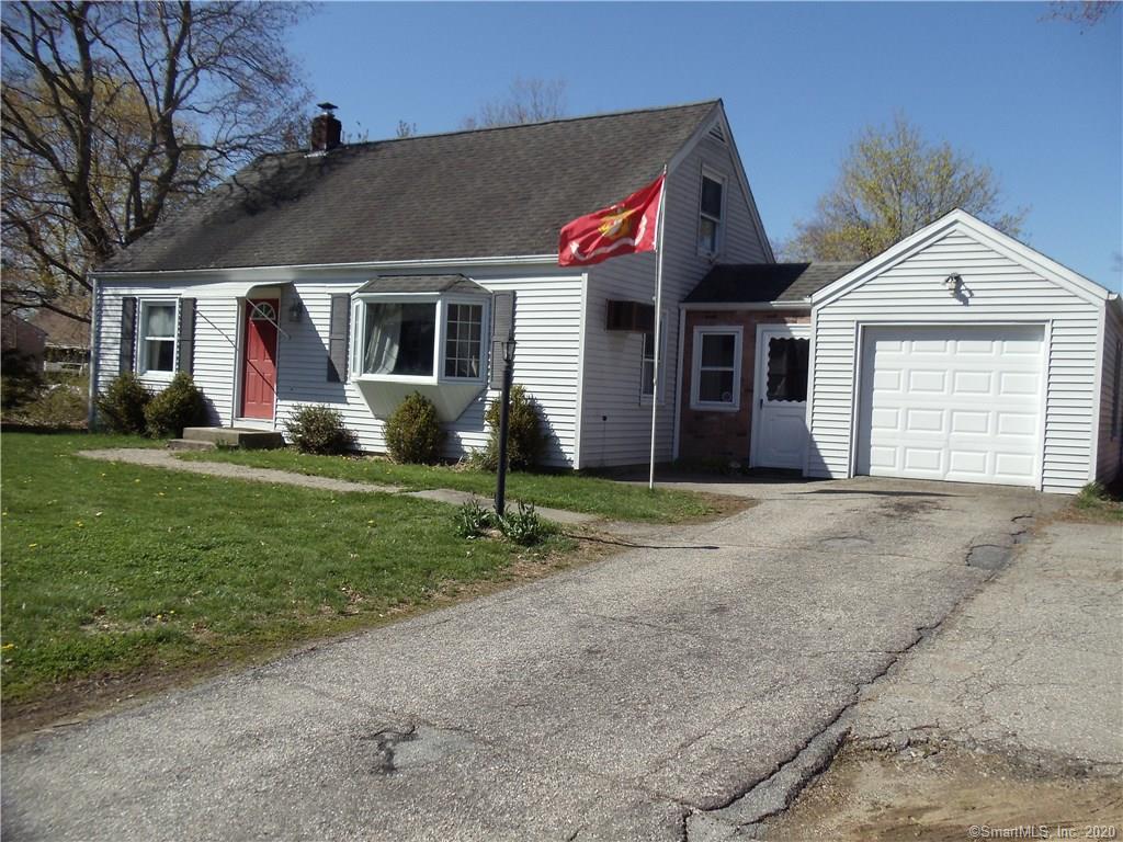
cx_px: 562
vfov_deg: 32.9
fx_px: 1427
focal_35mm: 44
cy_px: 421
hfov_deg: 42.9
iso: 100
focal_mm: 6
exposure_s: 1/400
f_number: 7.1
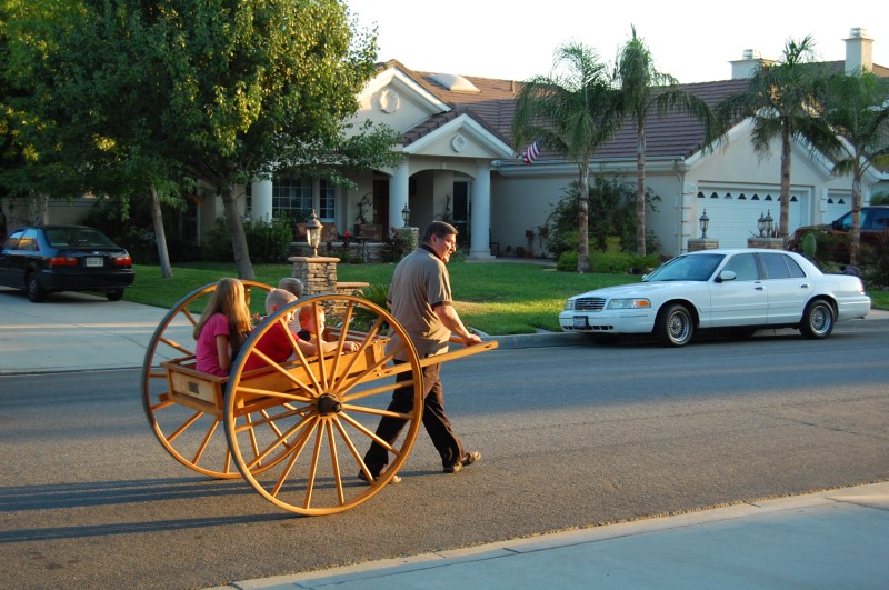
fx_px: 1406
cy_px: 295
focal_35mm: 57
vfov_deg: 23.7
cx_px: 444
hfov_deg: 35.1
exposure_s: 1/100
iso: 200
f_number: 5
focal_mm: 38
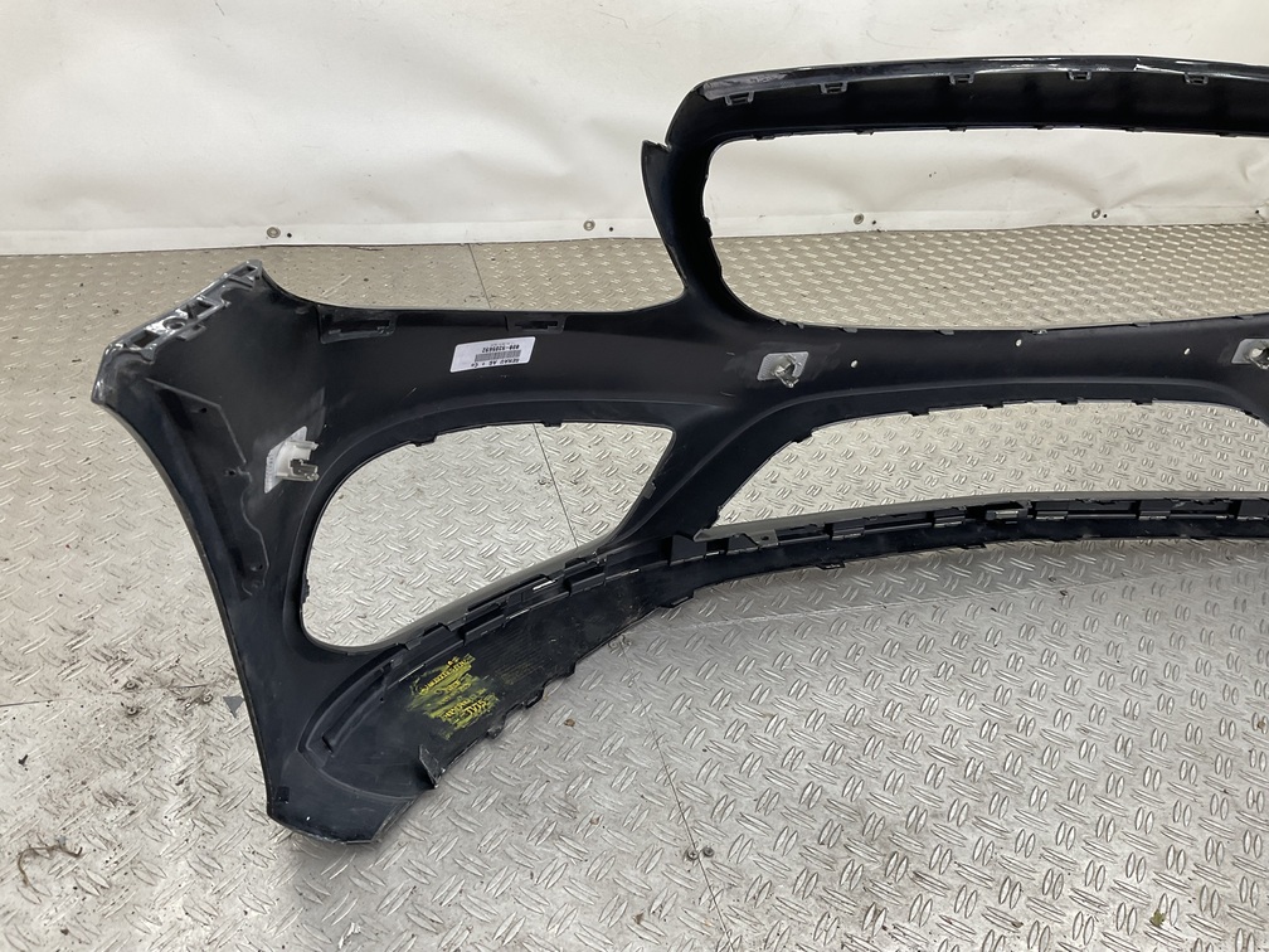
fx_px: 1063
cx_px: 634
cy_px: 476
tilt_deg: -30.7
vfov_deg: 48.2
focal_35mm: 29
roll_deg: -7.7
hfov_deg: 61.7
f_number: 1.8
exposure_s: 1/120
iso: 40
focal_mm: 3
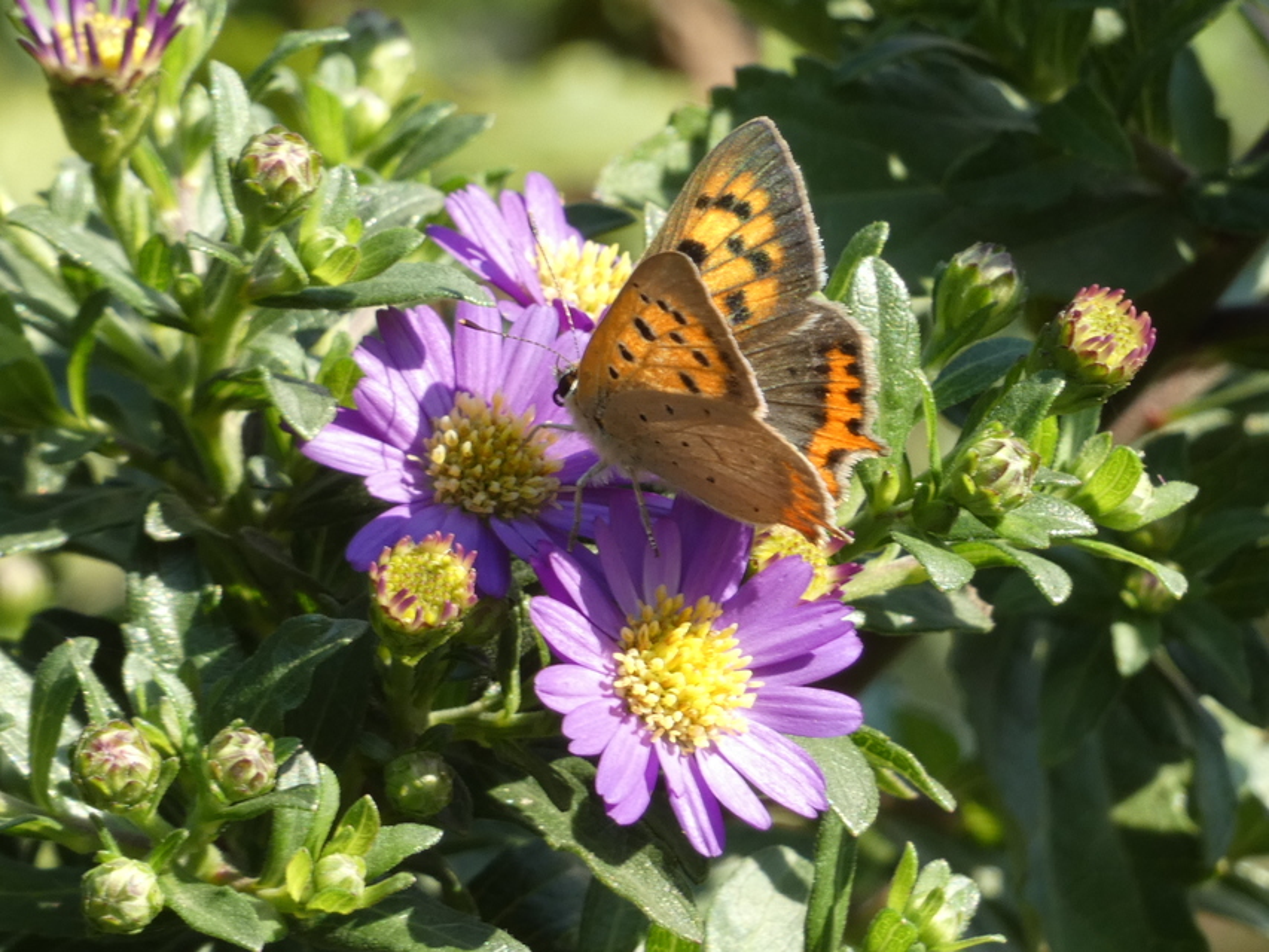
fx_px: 14666
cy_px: 476
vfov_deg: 3.7
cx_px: 634
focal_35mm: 400
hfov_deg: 5.0
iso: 100
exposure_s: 1/80
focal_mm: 71.7
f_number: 5.6
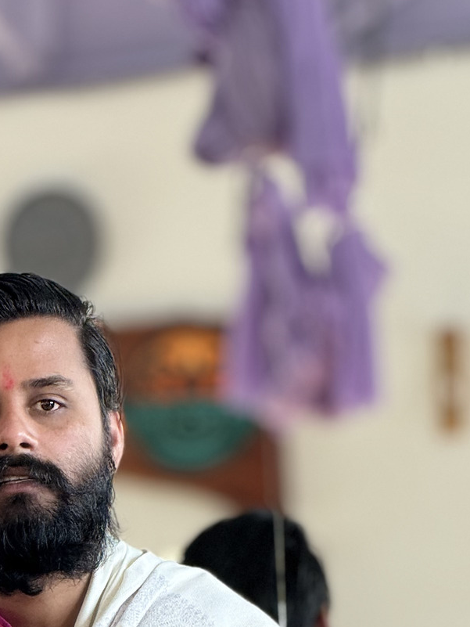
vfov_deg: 6.5
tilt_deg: +7.2
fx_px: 5466
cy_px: 682
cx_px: 20
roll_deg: +1.5
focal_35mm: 302
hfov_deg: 4.9
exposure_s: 1/100
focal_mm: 15.66
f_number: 2.8
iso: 80
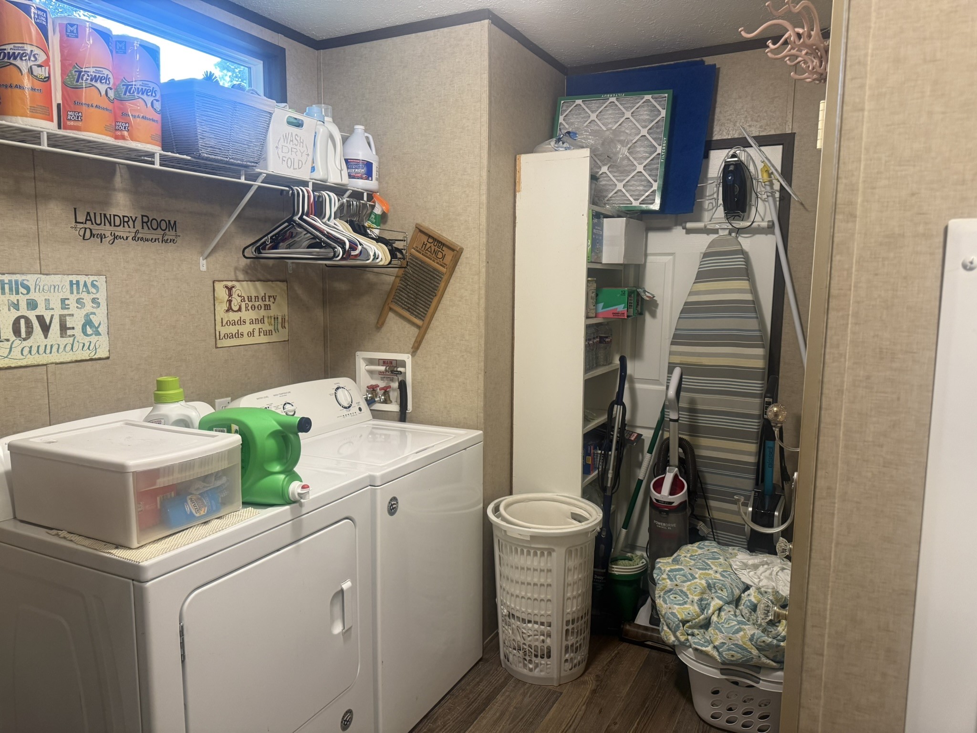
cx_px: 488
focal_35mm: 24
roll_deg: -0.7
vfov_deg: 56.8
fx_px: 677
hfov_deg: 71.6
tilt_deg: -7.3
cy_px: 366
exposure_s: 1/60
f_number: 1.78
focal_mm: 6.76
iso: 250
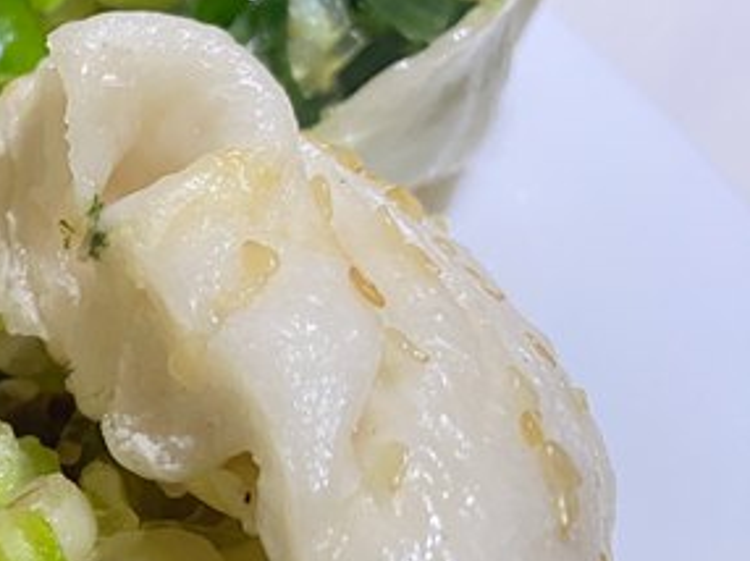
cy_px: 362
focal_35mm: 70
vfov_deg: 20.9
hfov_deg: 23.6
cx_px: -296
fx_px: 1515
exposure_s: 1/40
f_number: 1.8
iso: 500
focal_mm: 4.25
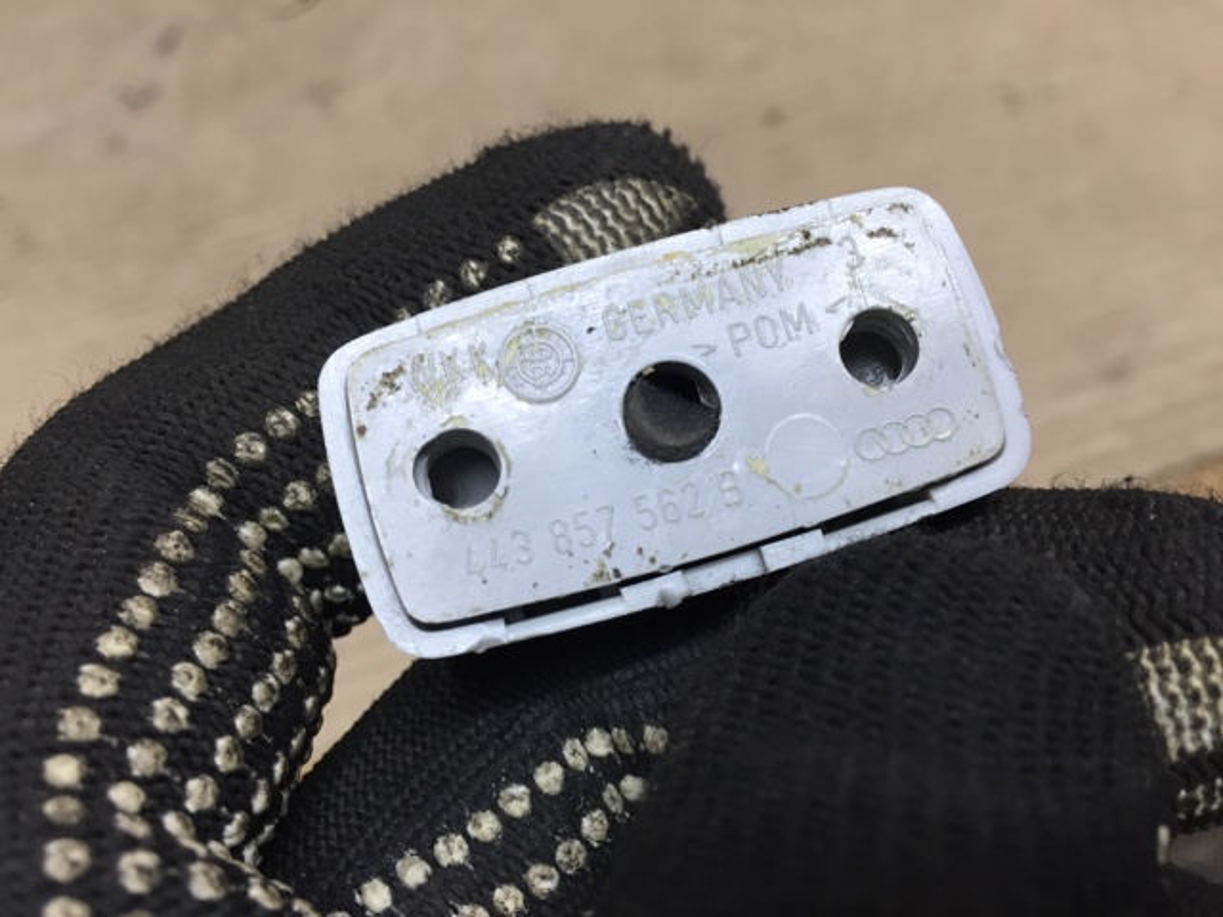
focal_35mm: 29
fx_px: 1025
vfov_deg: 48.2
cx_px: 612
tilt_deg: -53.3
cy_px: 458
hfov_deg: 61.7
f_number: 2.2
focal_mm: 4.15
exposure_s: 1/33
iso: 40
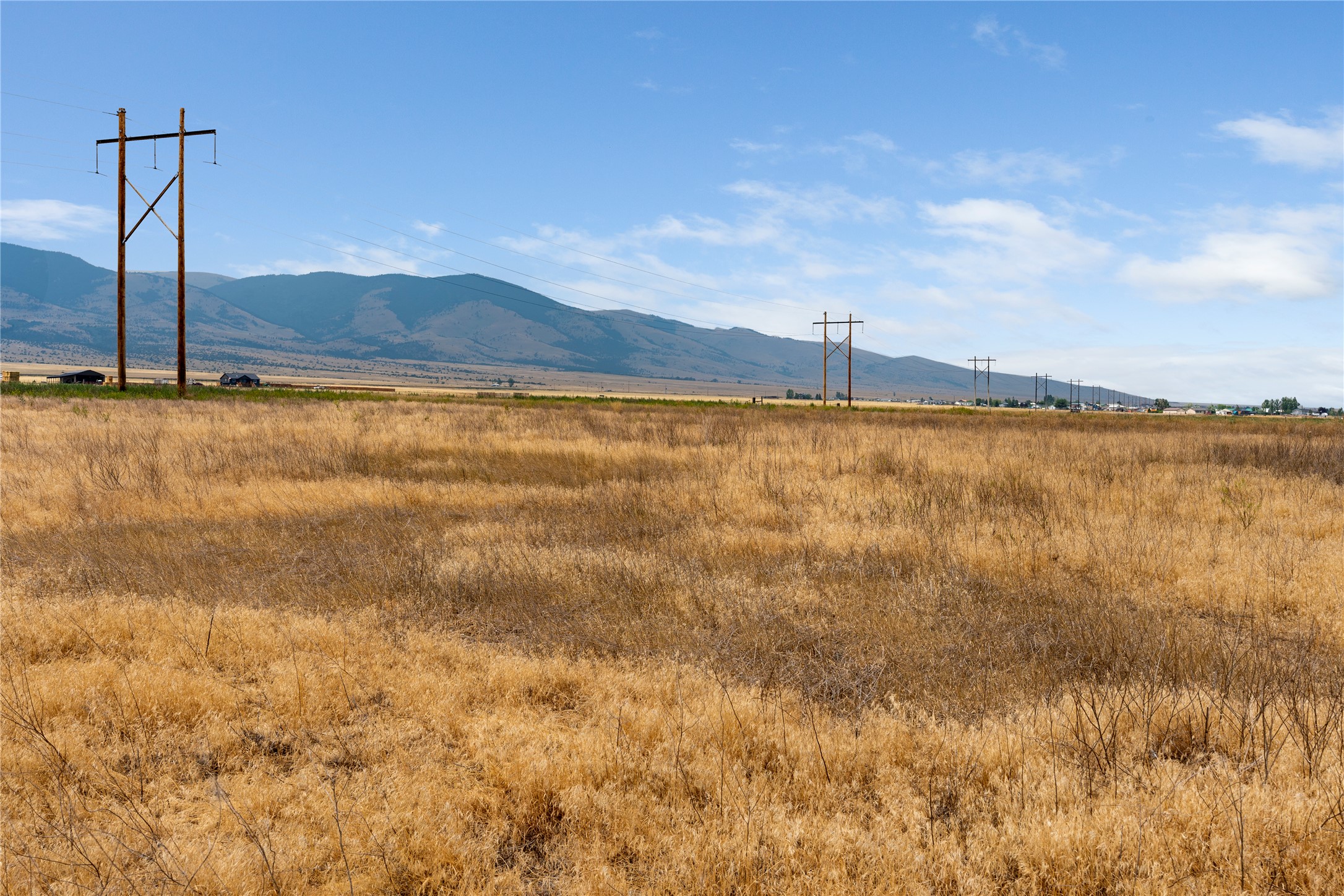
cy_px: 448
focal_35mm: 35
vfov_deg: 37.9
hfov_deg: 54.4
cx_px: 672
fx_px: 1307
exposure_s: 1/160
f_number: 10
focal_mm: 35
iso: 100
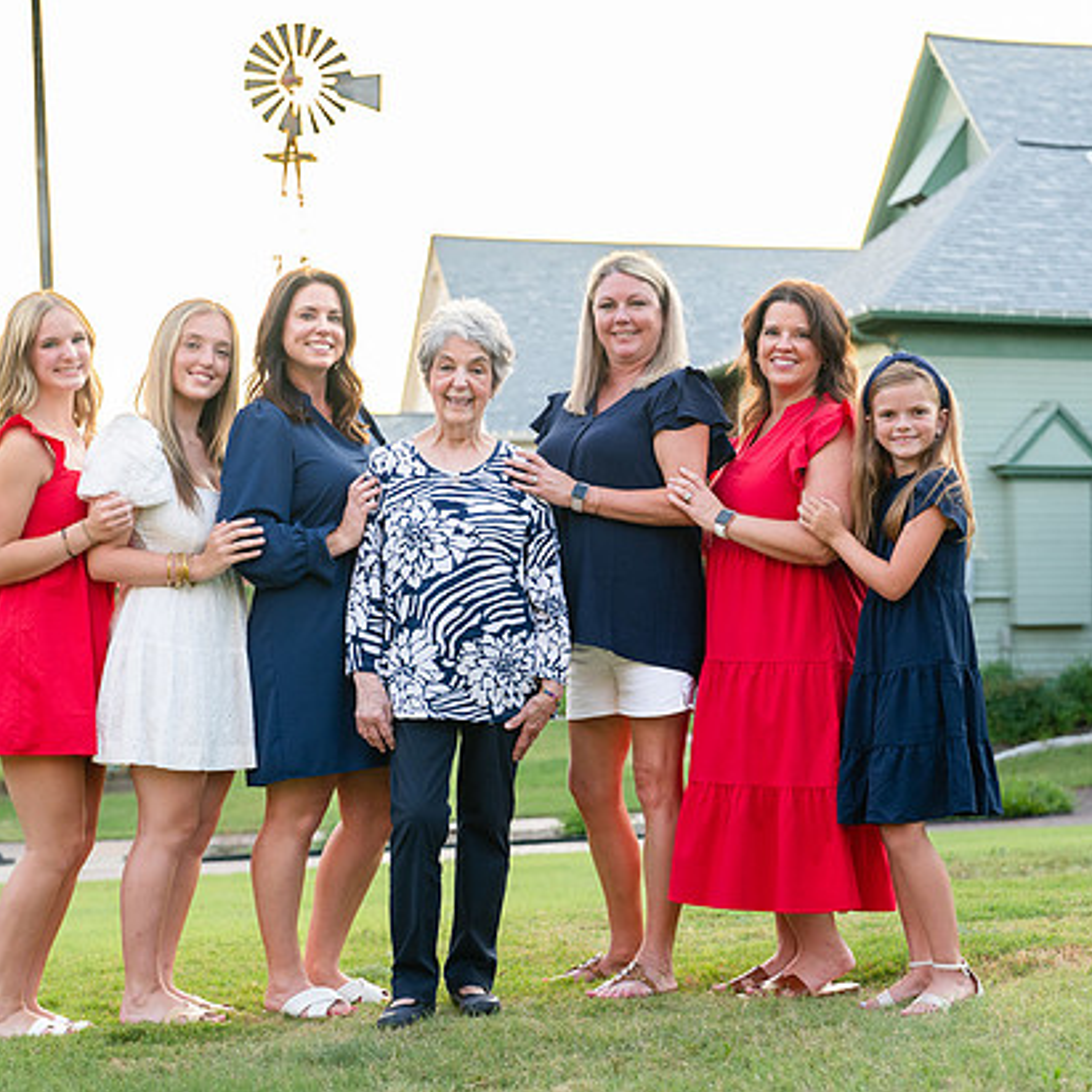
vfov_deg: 24.6
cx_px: 493
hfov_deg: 24.6
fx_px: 2498
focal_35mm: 70
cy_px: 593
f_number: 2.8
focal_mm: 50
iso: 200
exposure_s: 1/320
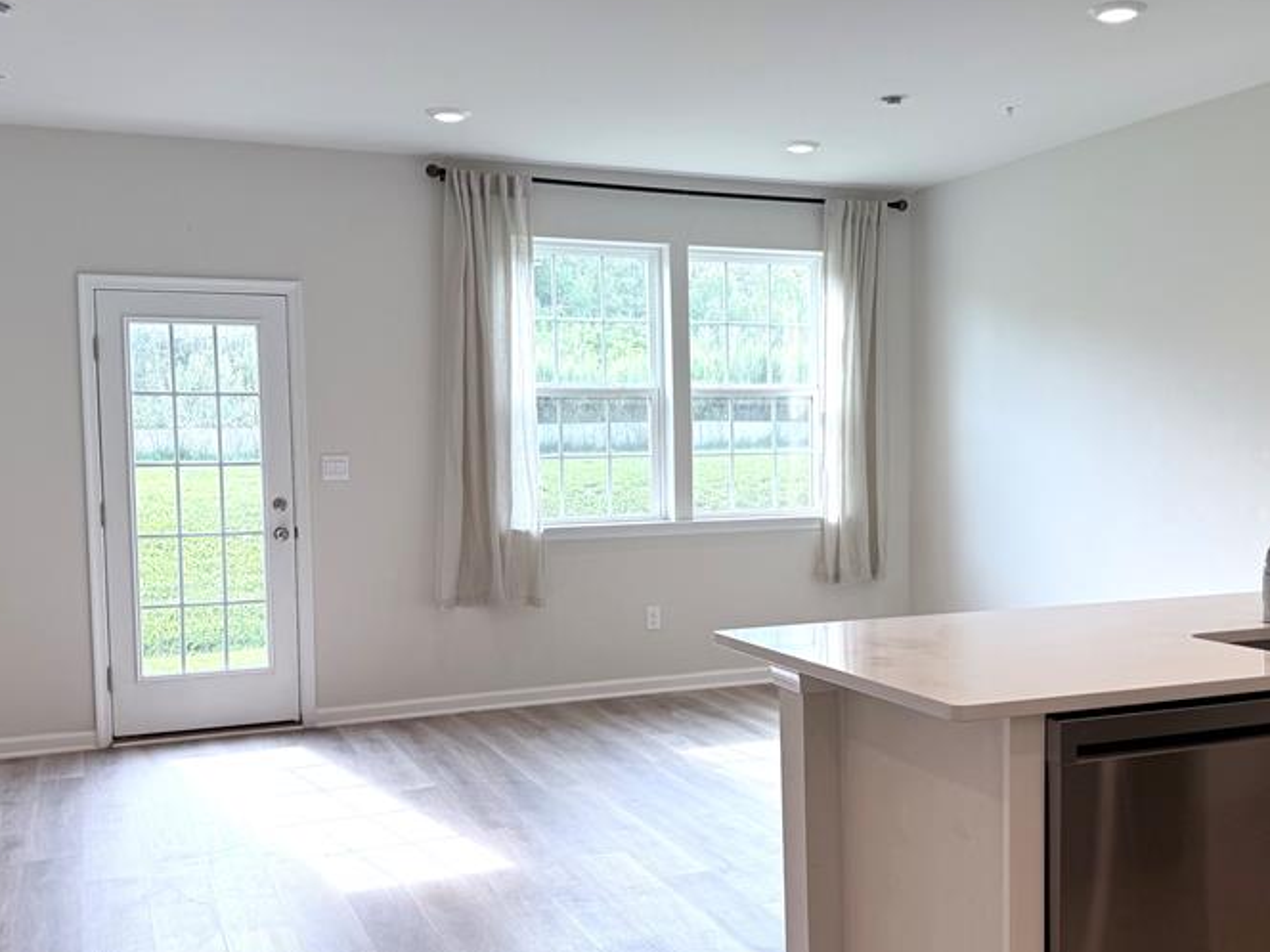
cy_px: 522
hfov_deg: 49.9
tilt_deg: -3.2
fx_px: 1357
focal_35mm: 37
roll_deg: +0.7
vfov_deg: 38.6
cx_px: 734
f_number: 1.78
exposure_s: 1/342
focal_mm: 6.76
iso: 80
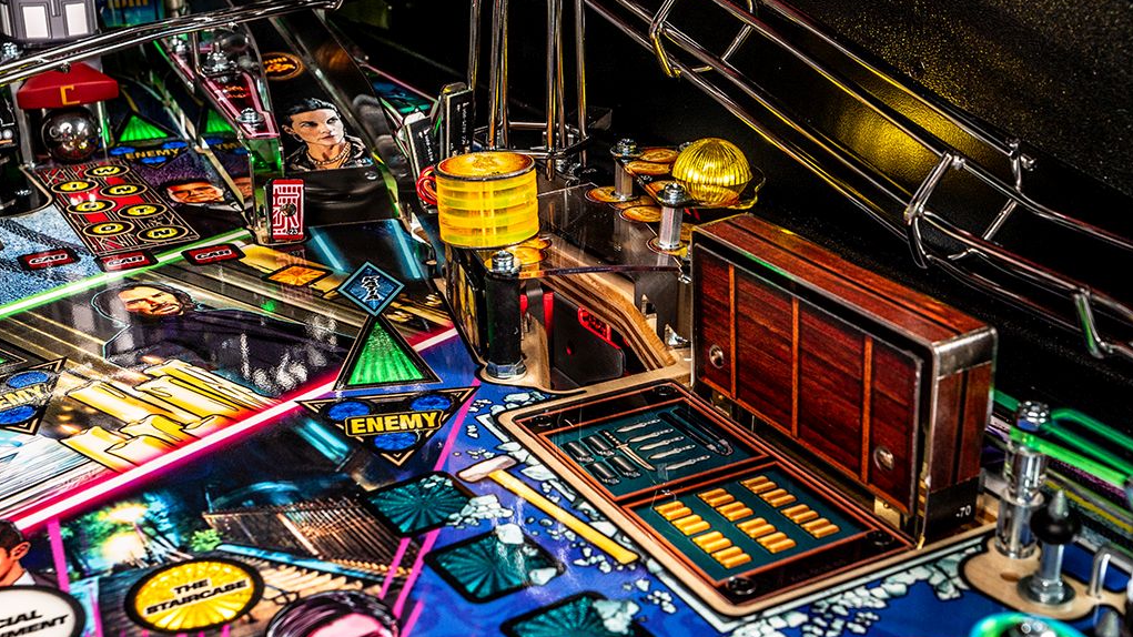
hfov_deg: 39.9
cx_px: 568
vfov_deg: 23.0
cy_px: 352
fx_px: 1562
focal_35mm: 52
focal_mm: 22
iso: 100
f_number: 7.1
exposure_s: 1/125
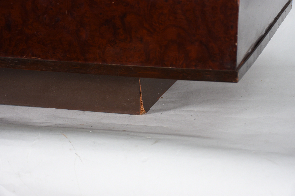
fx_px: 639
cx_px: 148
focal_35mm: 78
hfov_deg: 26.0
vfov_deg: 17.5
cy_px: 98
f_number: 5.6
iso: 250
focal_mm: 52
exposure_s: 1/60
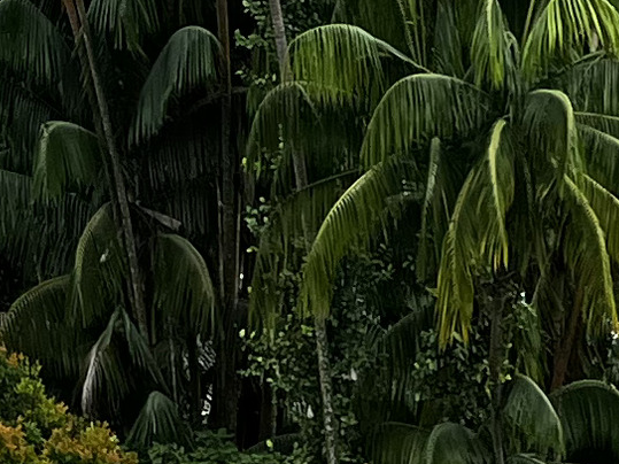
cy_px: -851
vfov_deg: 7.0
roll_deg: +1.0
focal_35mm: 193
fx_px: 3450
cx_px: -486
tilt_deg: +1.9
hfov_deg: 9.7
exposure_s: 1/5882
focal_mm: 5.7
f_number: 1.5
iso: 50
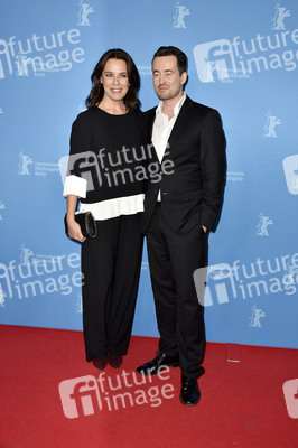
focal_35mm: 36
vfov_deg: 53.2
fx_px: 448
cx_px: 149
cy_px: 224
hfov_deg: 36.8
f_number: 5.6
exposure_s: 1/125
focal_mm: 36
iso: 640
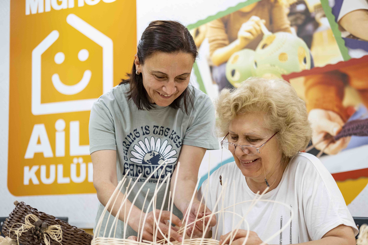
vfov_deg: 25.5
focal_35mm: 53
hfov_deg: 37.5
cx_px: 184
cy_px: 122
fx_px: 542
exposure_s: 1/160
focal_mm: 35
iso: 800
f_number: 2
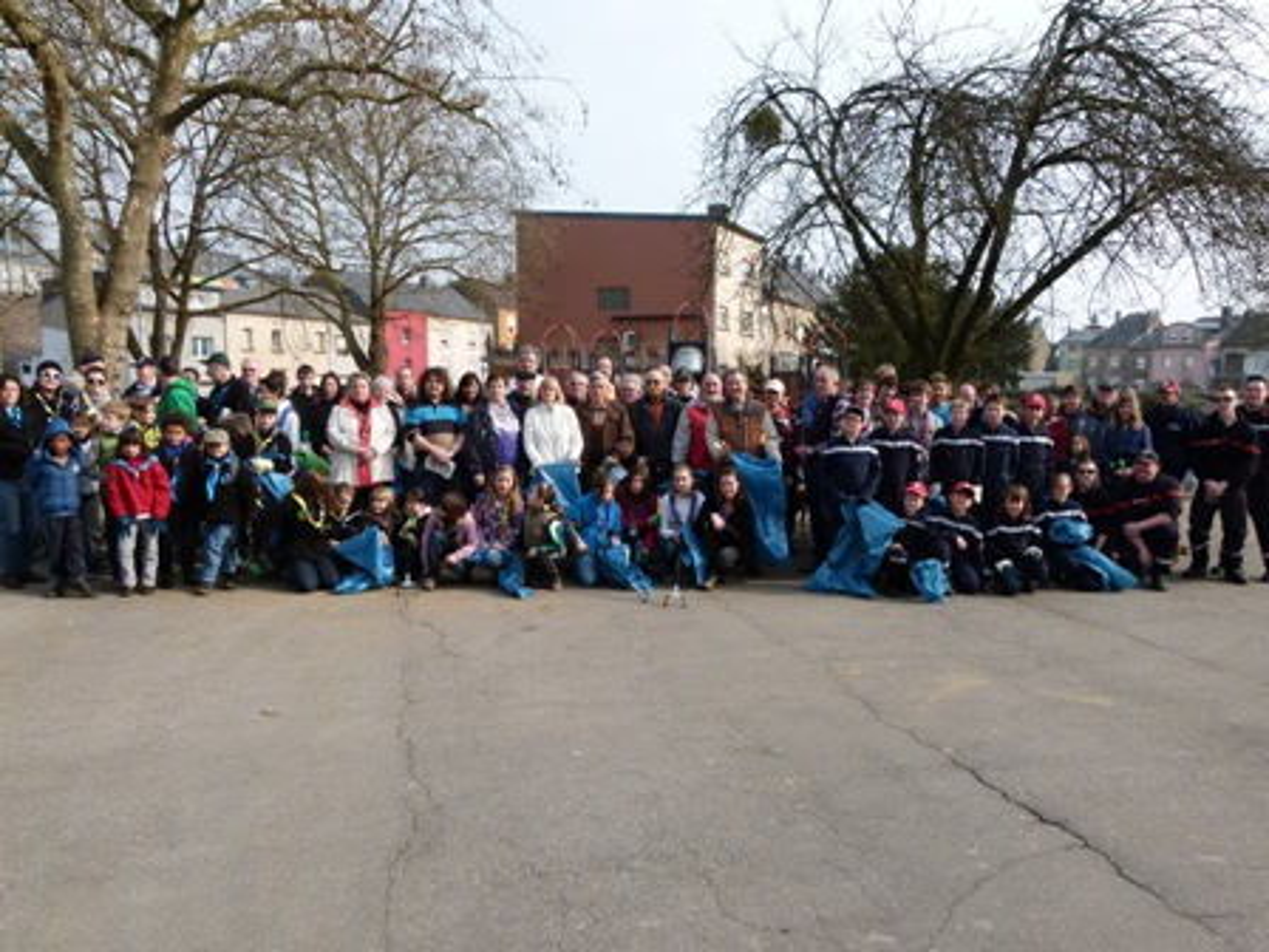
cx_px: 634
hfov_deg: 69.4
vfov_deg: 54.9
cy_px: 476
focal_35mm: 25
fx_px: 916
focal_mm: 4.5
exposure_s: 1/400
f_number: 4
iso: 100
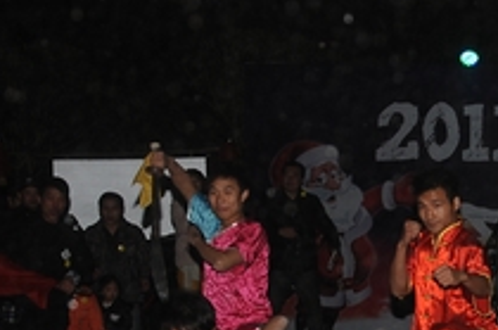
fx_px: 1104
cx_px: 519
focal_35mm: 80
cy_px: 351
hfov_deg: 24.1
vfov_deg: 16.5
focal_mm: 16
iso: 200
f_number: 5.6
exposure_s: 1/100
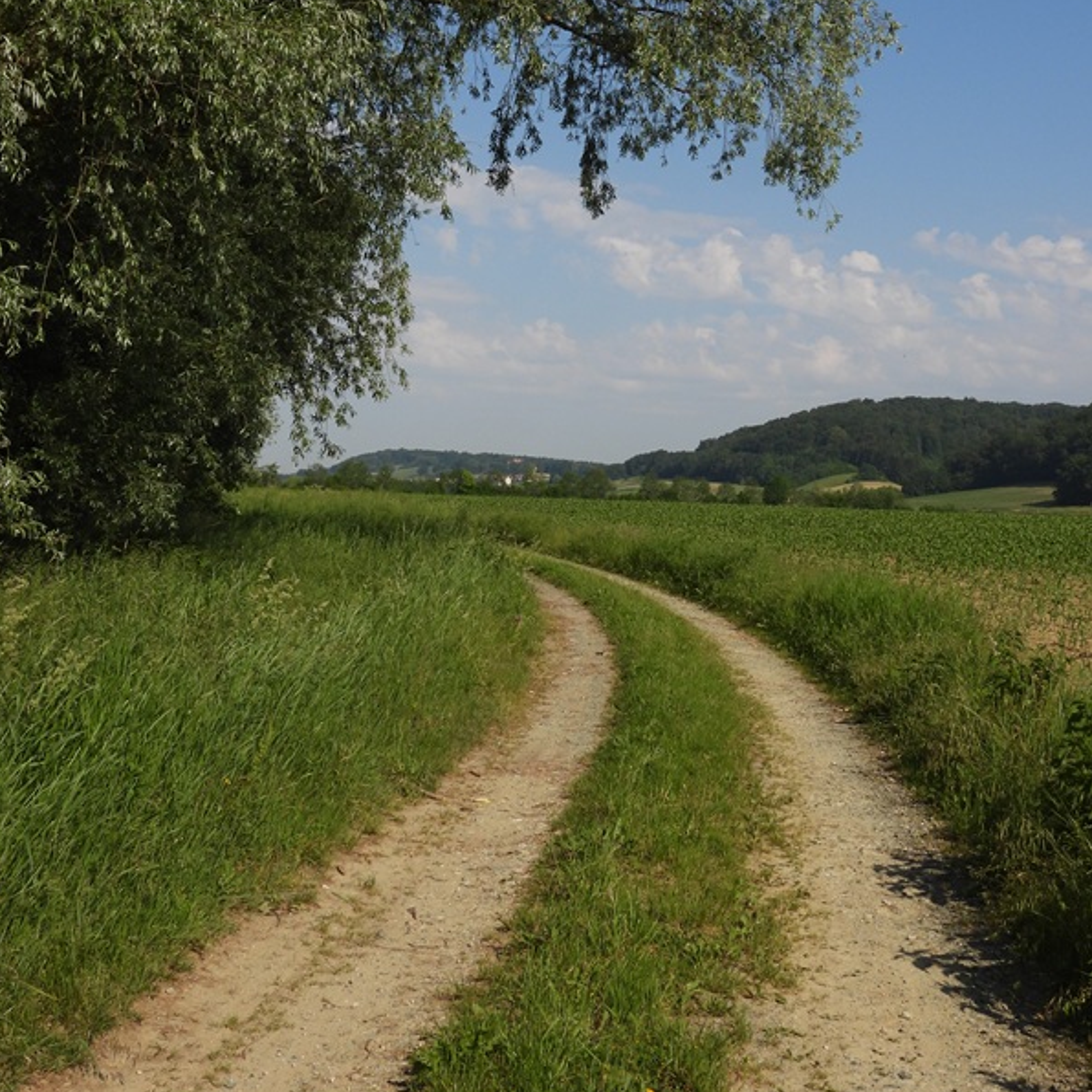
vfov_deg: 33.2
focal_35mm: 51
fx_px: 1820
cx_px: 544
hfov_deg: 33.4
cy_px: 410
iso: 100
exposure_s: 1/1600
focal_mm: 7.7
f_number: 4
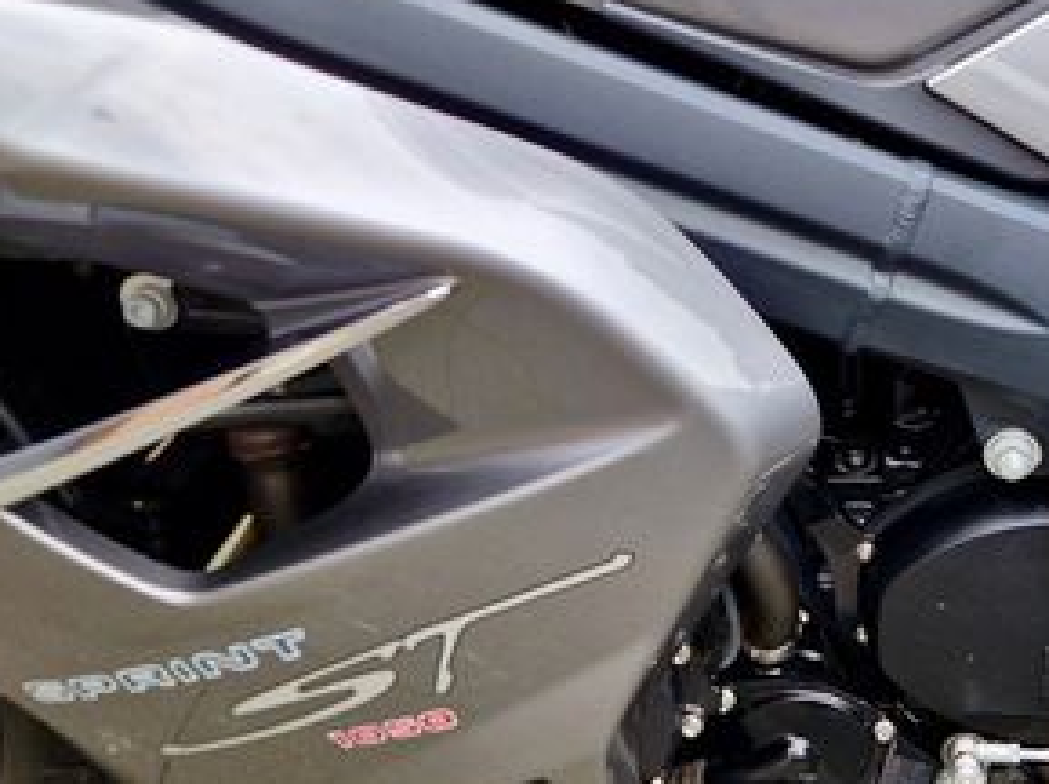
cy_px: 240
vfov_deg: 28.3
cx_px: 857
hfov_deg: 36.1
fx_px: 1544
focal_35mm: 51
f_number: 1.8
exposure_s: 1/180
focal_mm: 5.4
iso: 50
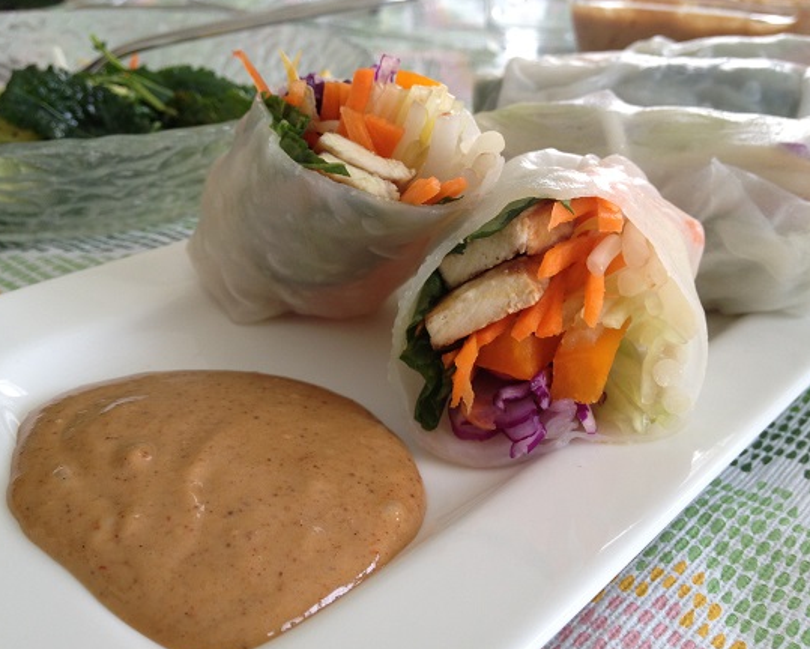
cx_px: 407
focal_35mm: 38
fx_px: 912
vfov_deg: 39.2
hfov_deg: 47.9
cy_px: 328
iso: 50
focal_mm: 4.28
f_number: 2.4
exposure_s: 1/30
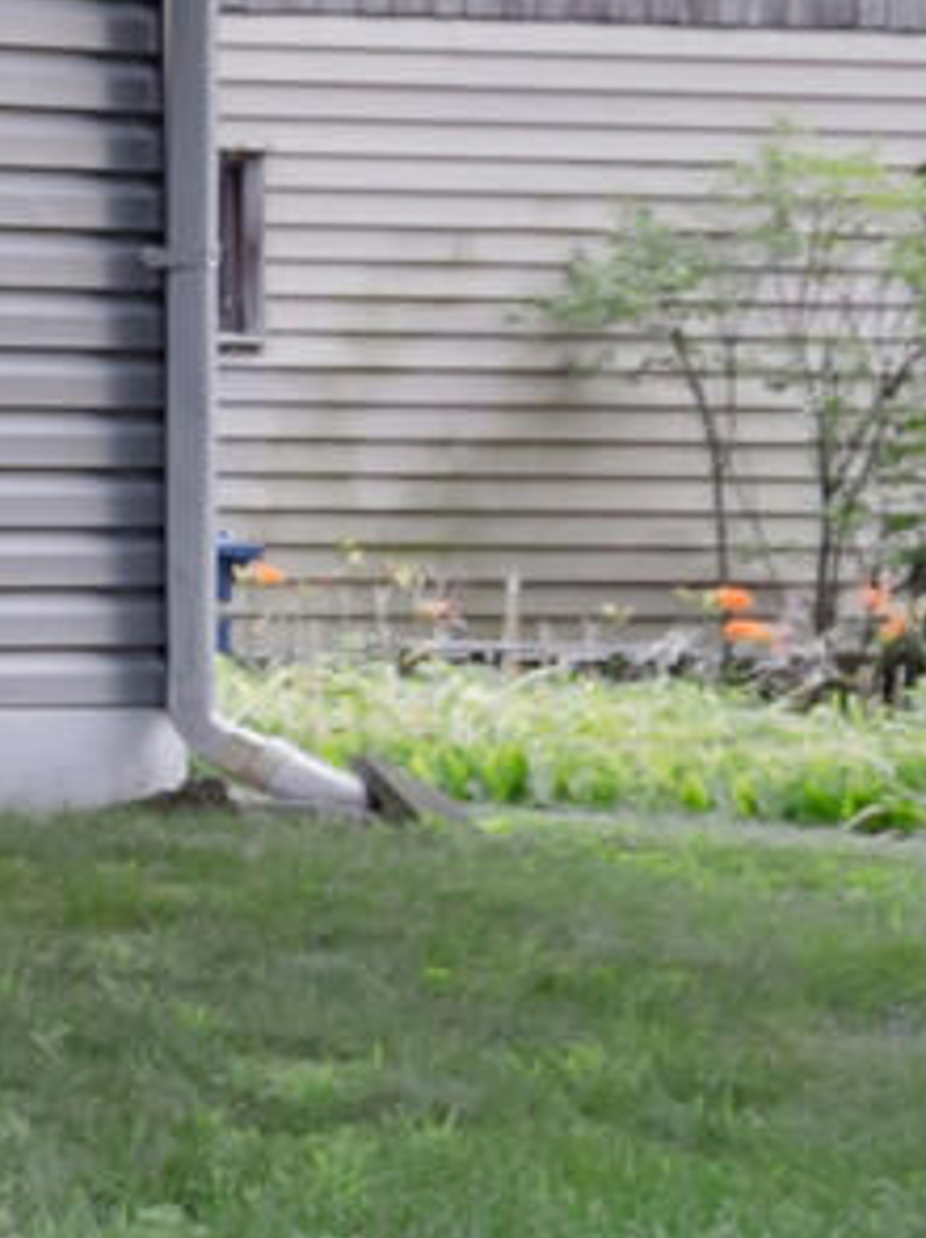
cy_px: 267
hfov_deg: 5.8
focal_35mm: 131
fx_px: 4679
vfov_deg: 15.0
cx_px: -4138
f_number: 4
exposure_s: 1/15
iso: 250
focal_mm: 16
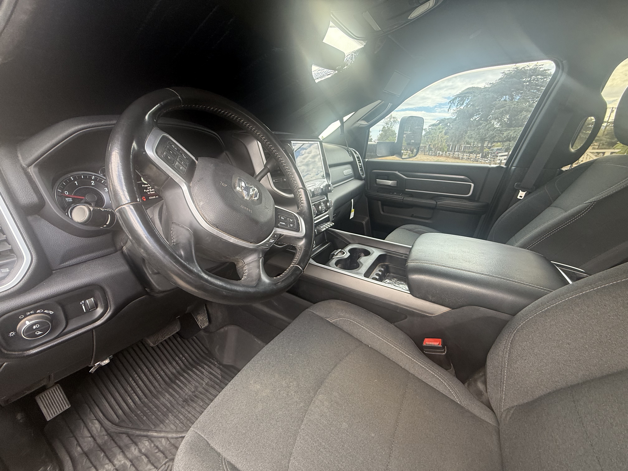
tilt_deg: -19.6
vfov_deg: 85.7
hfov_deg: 102.1
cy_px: 236
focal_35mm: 14
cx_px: 314
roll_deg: +0.6
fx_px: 254
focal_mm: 2.22
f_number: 2.2
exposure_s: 1/99
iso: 100
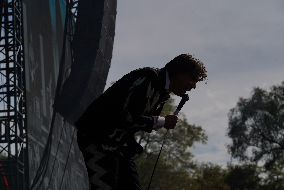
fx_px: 836
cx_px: 141
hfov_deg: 19.3
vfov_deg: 12.9
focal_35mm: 106
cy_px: 95
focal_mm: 105
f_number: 8
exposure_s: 1/1250
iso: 100
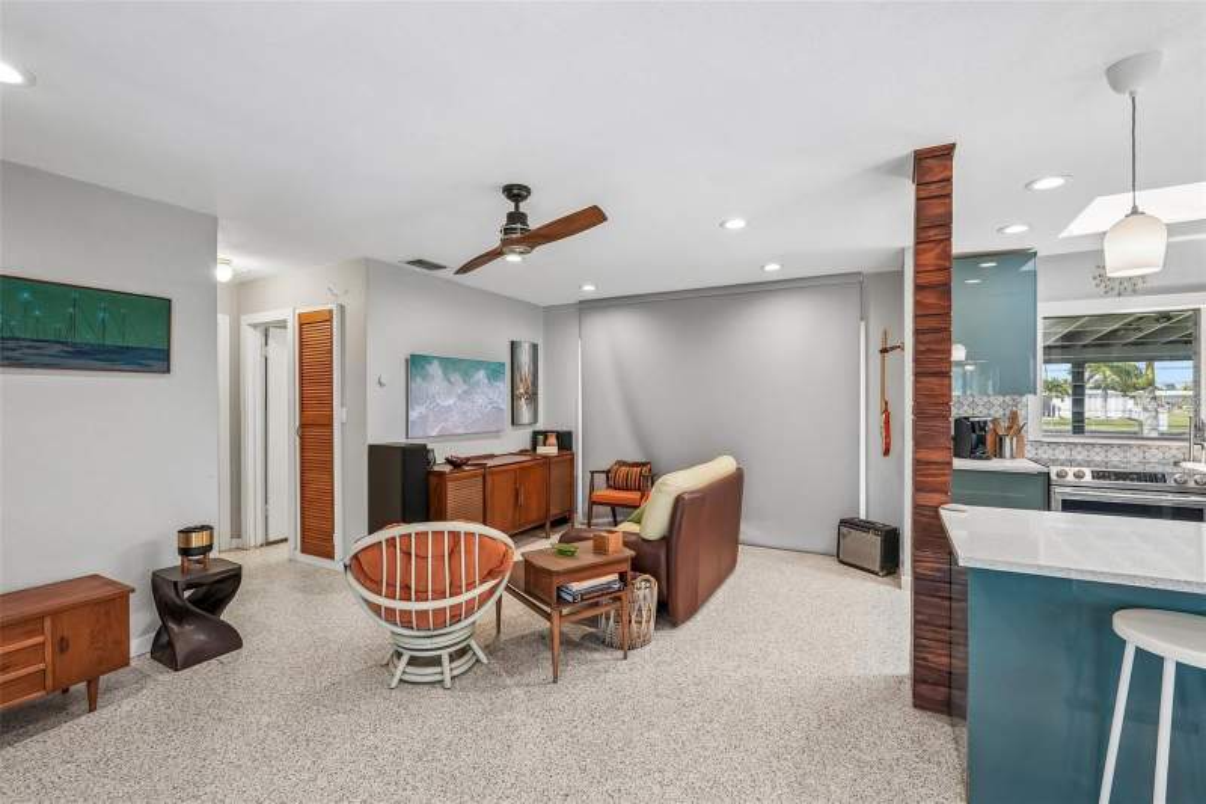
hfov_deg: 96.7
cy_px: 402
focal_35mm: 16
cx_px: 603
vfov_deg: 73.7
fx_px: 536
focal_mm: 16
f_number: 8
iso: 400
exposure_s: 1/8
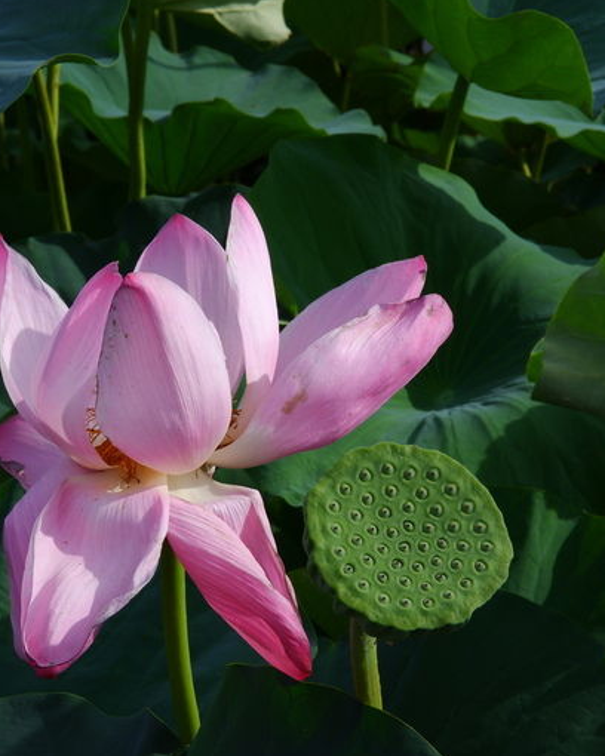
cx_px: 248
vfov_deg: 15.3
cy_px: 373
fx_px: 2820
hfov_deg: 12.2
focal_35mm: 126
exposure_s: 1/180
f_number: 14
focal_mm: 56
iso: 200
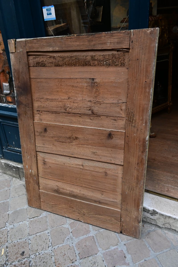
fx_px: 200
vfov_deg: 67.4
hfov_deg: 47.9
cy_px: 134
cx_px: 89
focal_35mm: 27
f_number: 8
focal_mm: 18
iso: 1600
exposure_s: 1/60
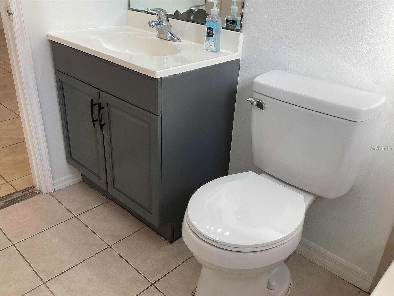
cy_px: 148
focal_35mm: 31
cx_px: 197
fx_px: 353
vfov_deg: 45.4
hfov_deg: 58.4
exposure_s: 1/120
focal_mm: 3.3
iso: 32
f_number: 2.4
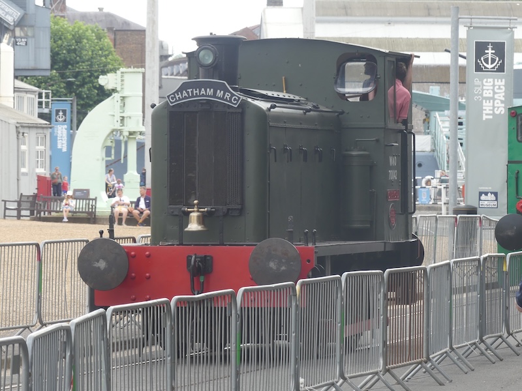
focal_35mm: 285
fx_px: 4298
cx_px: 261
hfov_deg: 7.0
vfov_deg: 5.2
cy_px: 196
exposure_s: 1/320
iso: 100
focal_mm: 51.2
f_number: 4
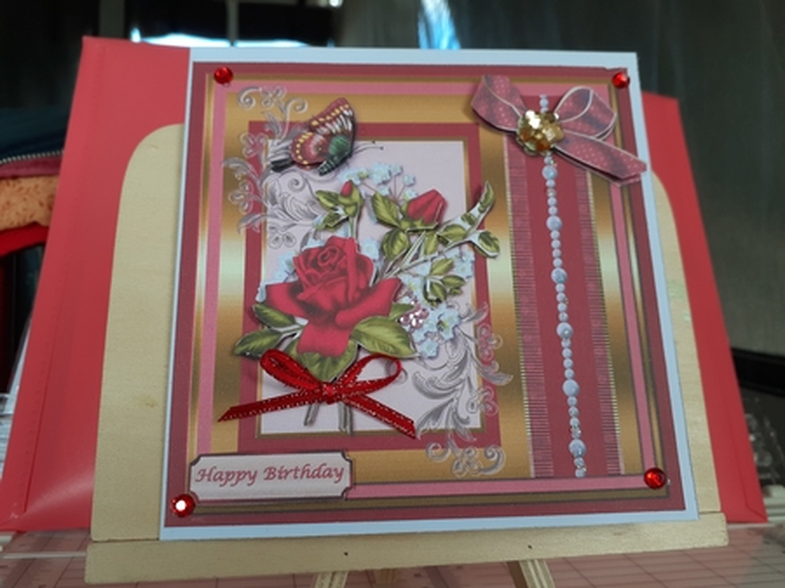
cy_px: 294
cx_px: 392
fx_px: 612
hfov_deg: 65.4
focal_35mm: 27
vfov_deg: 51.3
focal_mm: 3.6
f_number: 1.9
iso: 50
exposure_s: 1/50
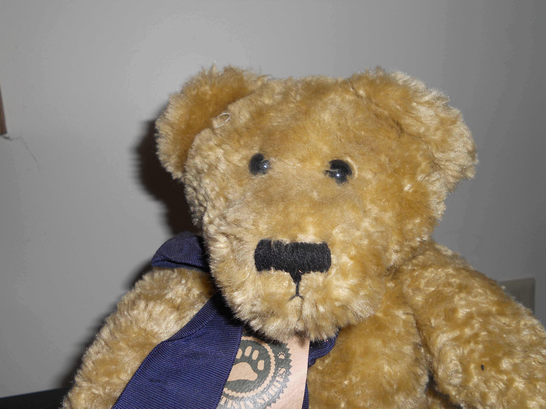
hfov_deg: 56.8
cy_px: 204
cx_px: 273
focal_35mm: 32
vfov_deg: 44.2
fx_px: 505
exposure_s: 1/25
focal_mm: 5.8
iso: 80
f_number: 8.8
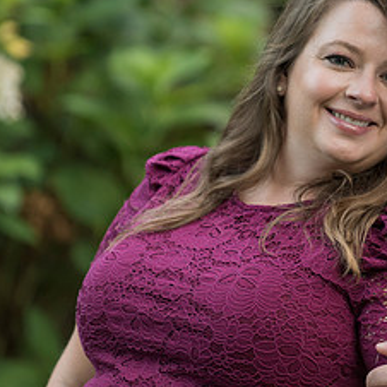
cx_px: 339
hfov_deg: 4.5
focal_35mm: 392
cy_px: 93
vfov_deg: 4.5
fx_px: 4958
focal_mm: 180
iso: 800
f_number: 3.2
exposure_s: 1/400
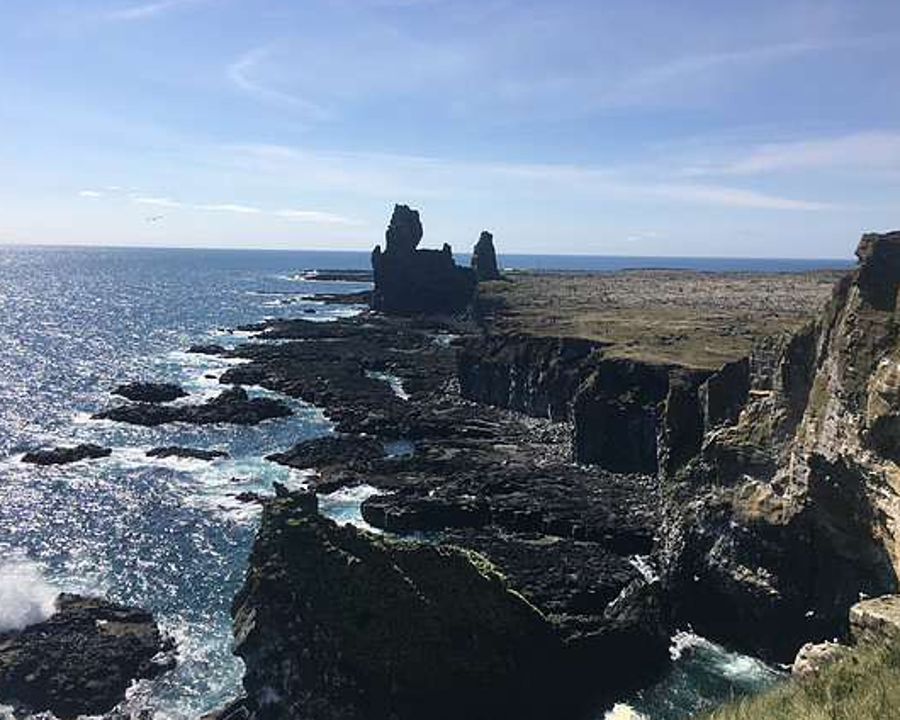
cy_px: 352
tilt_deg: -7.1
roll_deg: -0.8
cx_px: 428
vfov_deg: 47.1
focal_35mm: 31
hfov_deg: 57.2
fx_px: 826
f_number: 2.2
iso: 25
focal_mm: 4.15
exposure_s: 1/2137
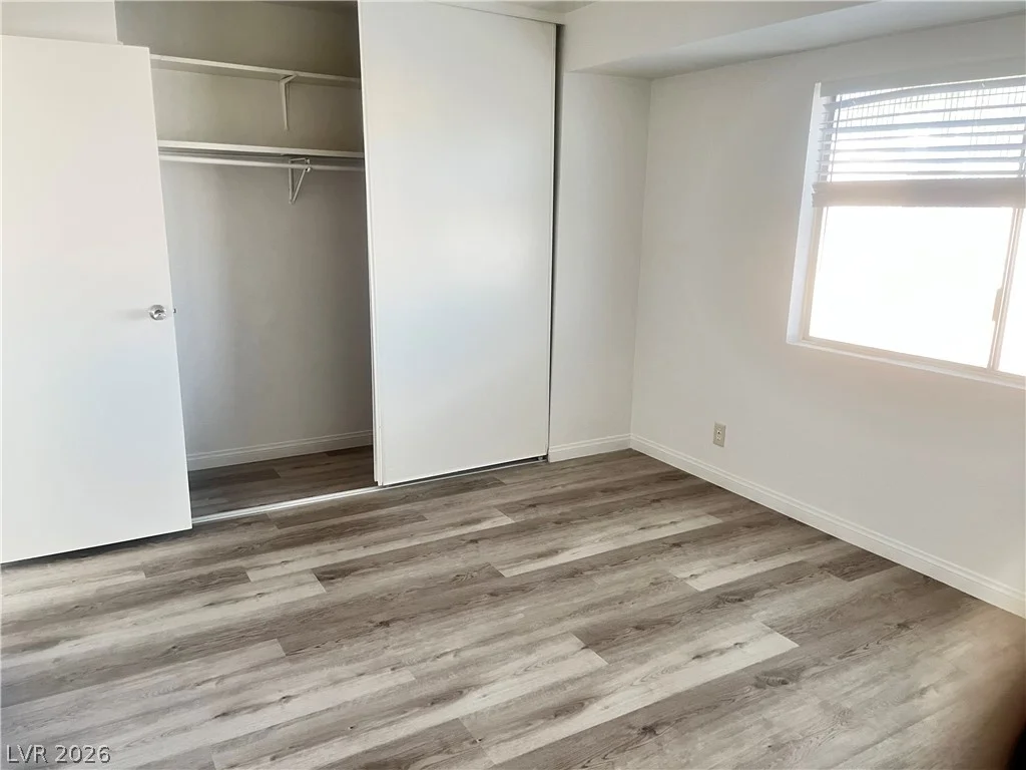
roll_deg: -1.6
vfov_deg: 53.1
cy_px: 385
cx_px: 513
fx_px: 771
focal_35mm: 26
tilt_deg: -13.6
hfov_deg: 67.3
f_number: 1.6
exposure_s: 1/60
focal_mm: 5.1
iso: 320
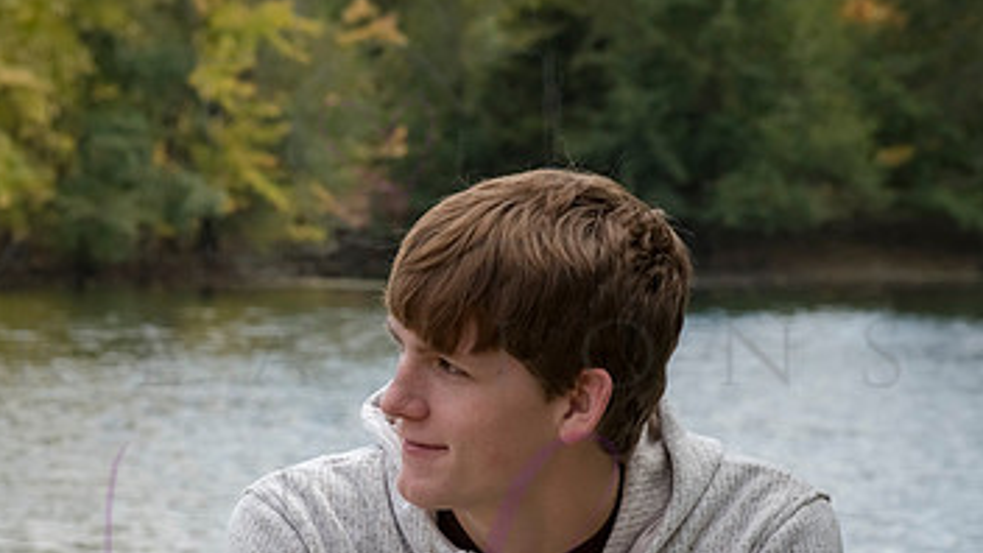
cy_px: 490
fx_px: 5396
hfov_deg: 10.4
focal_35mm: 207
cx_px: 391
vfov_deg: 5.9
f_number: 13
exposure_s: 1/640
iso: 800
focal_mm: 120
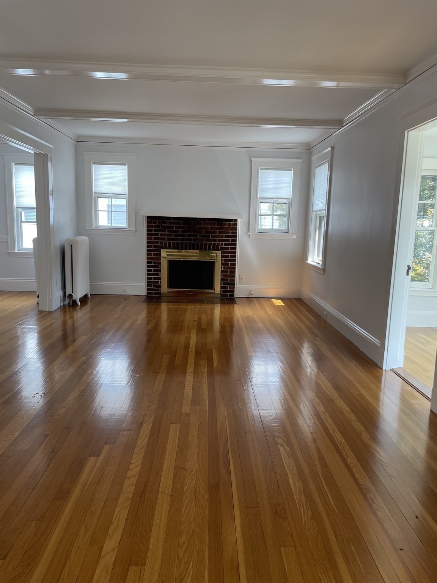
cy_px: 292
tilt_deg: -8.8
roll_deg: -1.1
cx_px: 218
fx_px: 438
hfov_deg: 53.1
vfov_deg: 67.3
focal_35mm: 26
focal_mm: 4.2
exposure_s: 1/120
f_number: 1.6
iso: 80
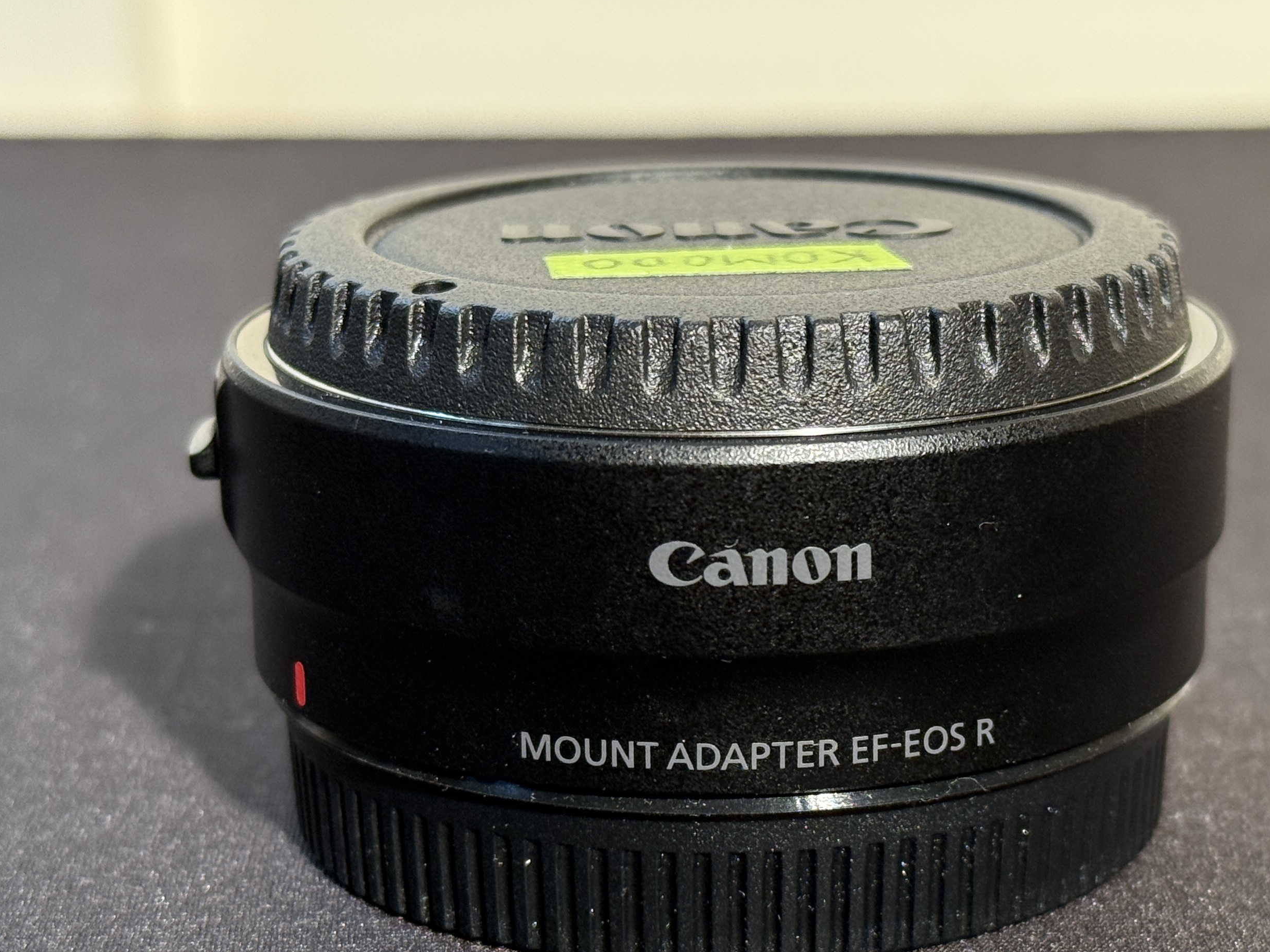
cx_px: 761
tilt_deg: -16.6
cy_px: 535
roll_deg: +0.8
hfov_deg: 24.7
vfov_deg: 18.7
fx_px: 2898
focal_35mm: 79
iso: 100
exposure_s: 1/100
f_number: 1.78
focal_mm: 6.76
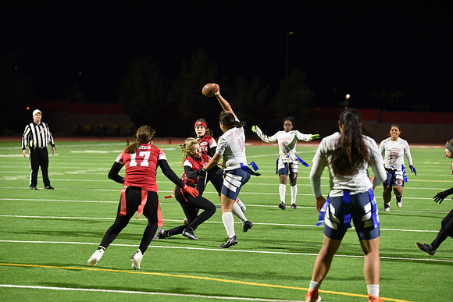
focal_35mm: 125
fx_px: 1573
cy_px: 151
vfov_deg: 11.0
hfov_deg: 16.4
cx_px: 226
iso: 5600
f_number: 2.8
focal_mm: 125
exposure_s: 1/640
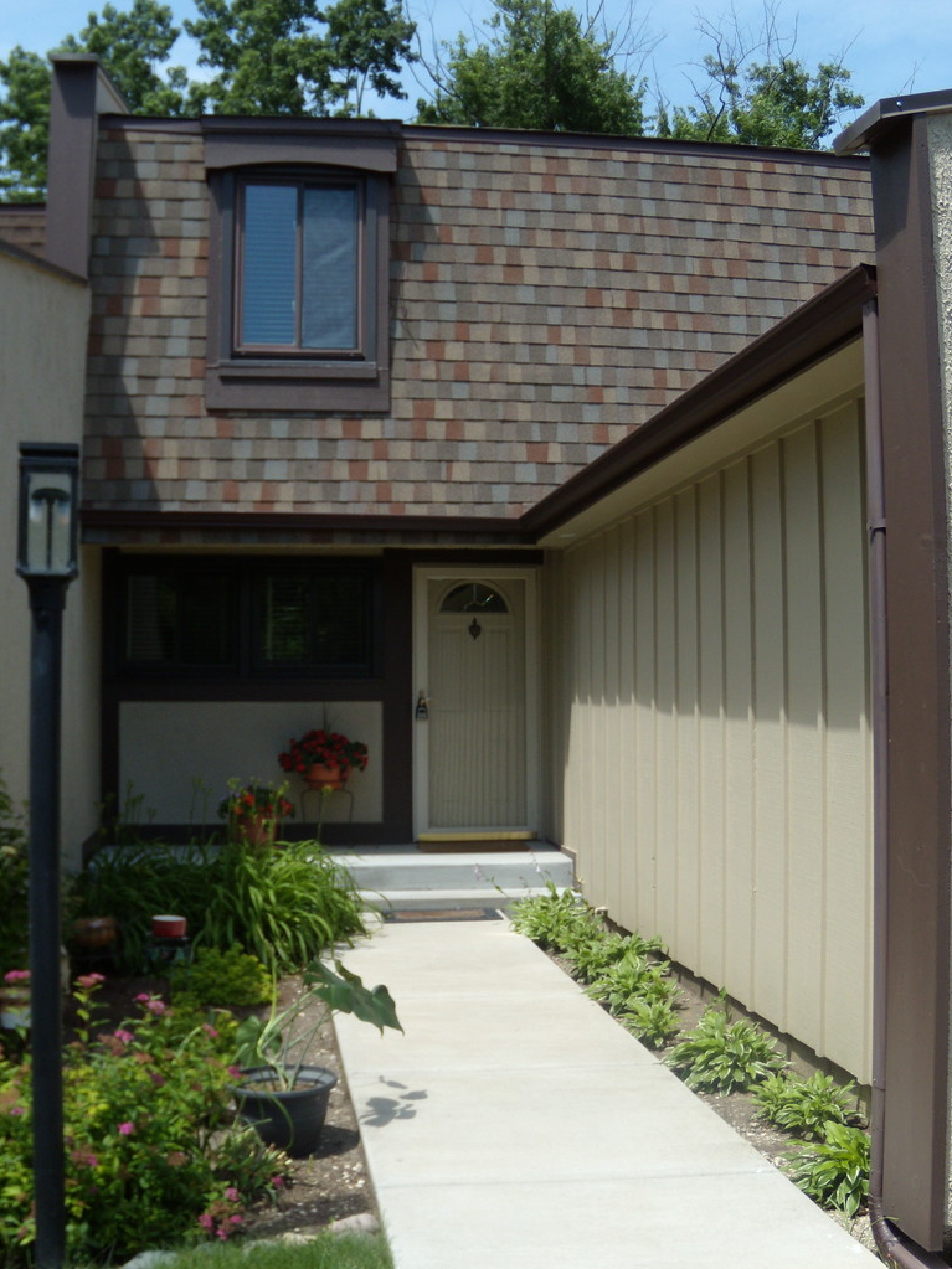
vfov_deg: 49.0
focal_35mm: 38
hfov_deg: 37.7
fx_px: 1394
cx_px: 477
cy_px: 608
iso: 80
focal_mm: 6.4
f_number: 3.6
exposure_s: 1/640
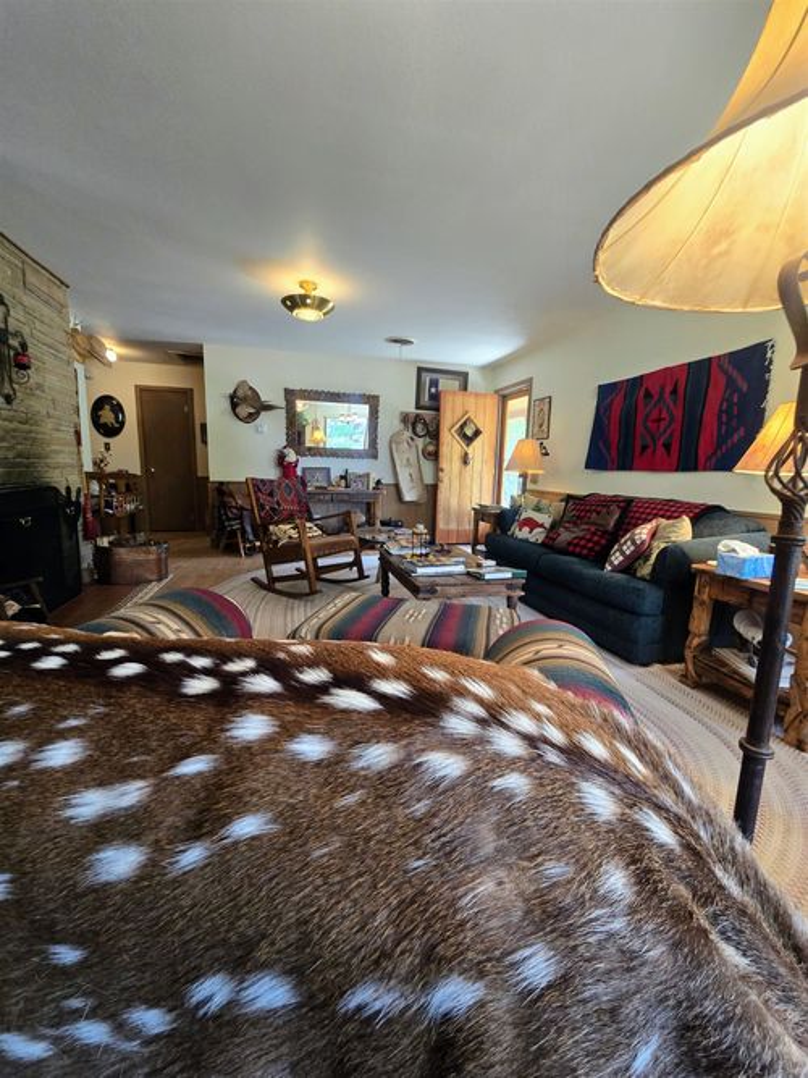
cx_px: 404
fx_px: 405
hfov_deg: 89.9
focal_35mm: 13
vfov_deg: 106.2
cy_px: 539
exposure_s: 1/60
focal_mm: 2.2
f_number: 2.2
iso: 200
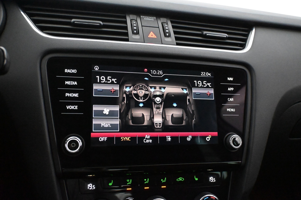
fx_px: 276
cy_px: 100
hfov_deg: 57.2
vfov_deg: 40.0
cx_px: 150
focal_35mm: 33
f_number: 4
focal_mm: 22
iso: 12800
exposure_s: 1/100
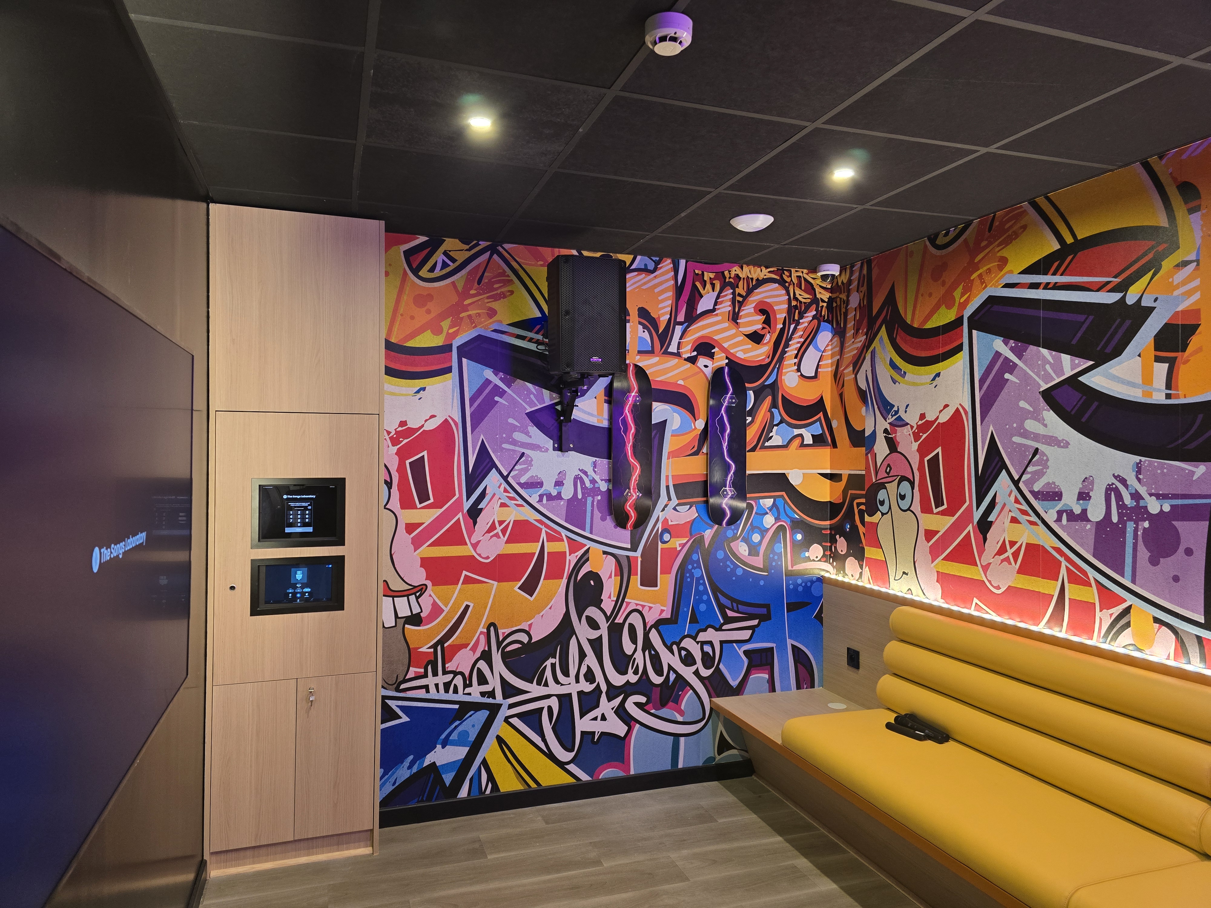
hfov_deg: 73.9
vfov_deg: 58.9
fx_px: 805
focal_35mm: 23
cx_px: 606
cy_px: 454
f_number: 1.7
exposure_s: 1/35.3
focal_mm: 6.3
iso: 250
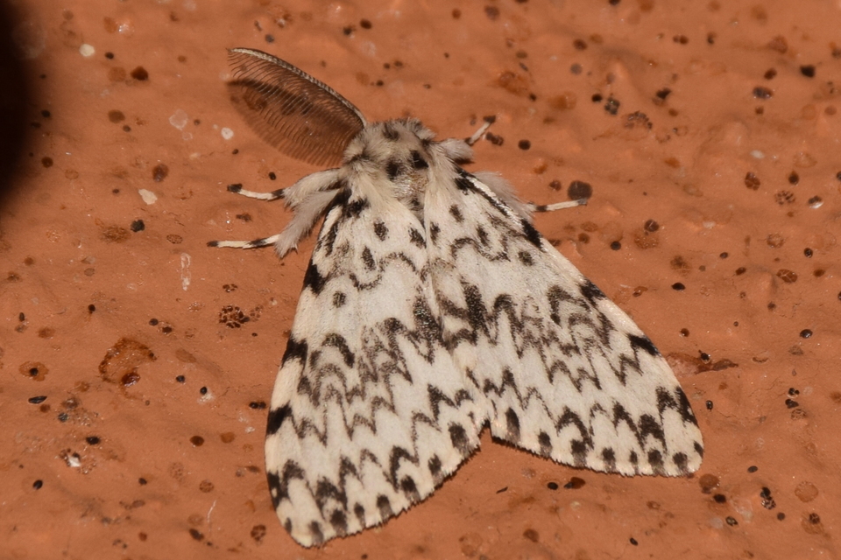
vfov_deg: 6.5
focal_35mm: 210
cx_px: 420
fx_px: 4905
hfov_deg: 9.8
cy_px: 280
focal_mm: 140
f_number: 13
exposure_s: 1/160
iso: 125
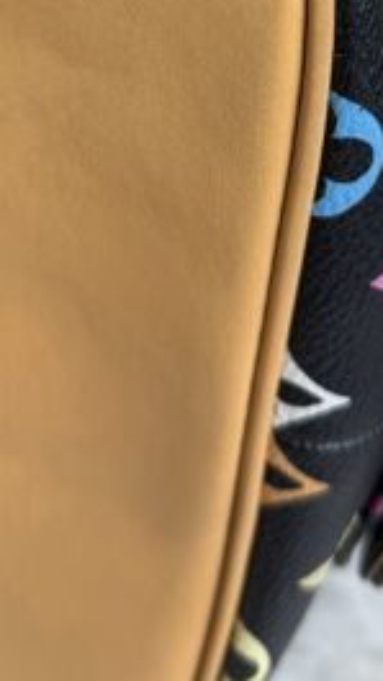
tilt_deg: -32.7
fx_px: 1427
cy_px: -80
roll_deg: -0.6
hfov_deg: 15.2
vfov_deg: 24.9
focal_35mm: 79
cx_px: 113
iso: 80
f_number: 1.78
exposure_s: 1/120
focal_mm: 6.76
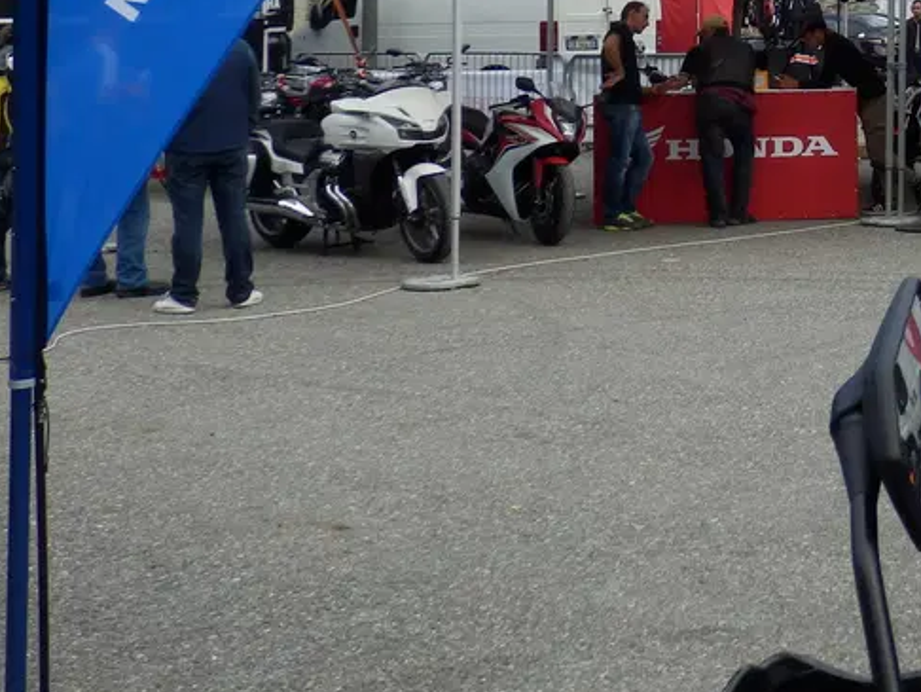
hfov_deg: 24.0
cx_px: 1097
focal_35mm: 74
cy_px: -97
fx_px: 1970
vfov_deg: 19.0
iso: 80
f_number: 3.3
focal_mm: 5.5
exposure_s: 1/400
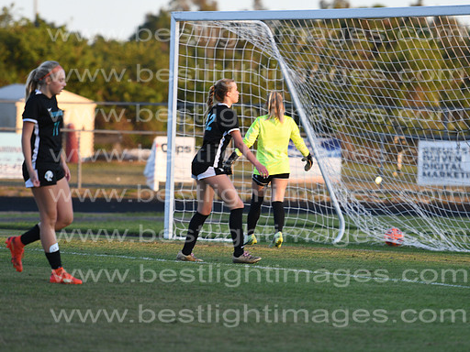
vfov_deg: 5.1
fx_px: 3992
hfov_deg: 6.7
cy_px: 176
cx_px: 259
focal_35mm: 294
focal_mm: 180
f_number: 2.8
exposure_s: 1/800
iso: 280
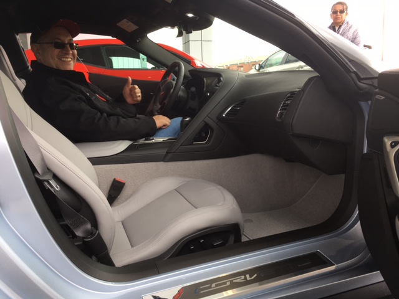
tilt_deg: -9.2
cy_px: 150
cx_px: 200
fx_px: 334
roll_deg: +2.5
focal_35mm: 29
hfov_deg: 61.7
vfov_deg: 48.2
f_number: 2.2
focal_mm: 4.15
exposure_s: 1/120
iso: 32
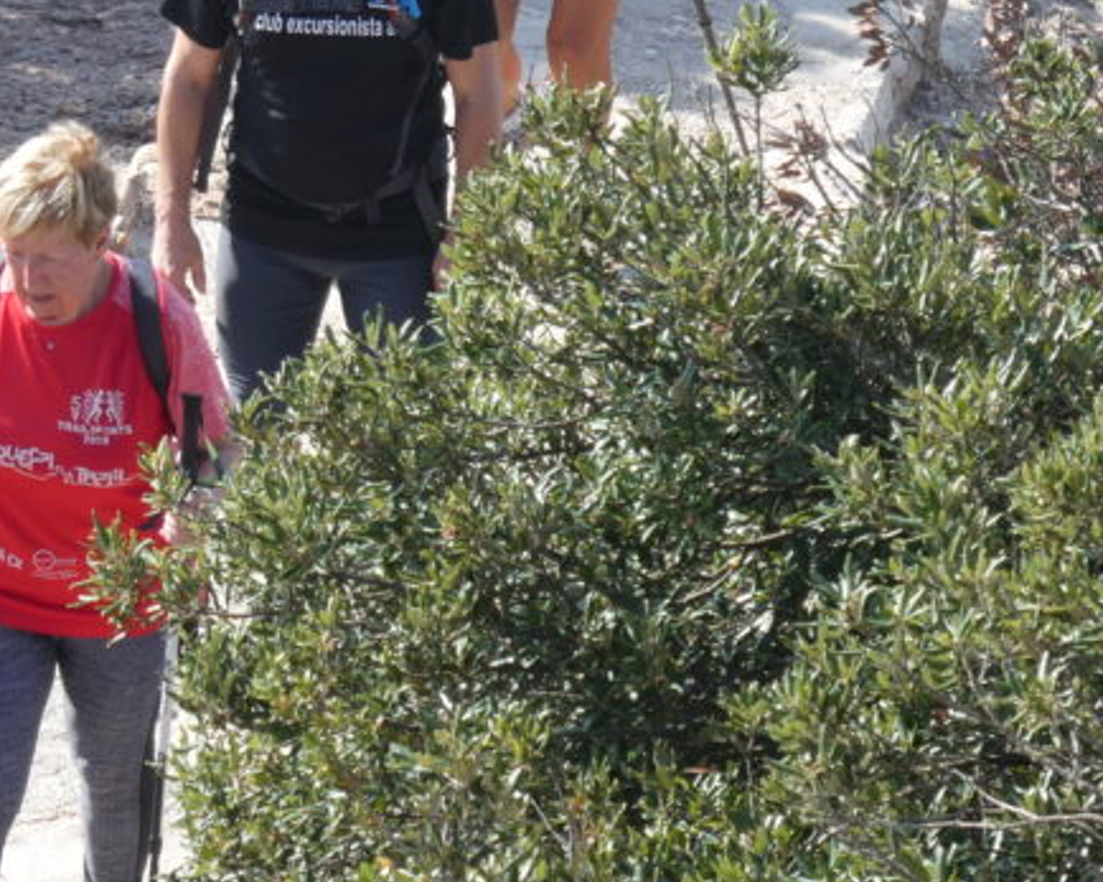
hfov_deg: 3.6
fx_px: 17363
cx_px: 97
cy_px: 102
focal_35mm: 532
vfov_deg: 2.9
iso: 80
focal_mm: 41.4
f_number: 5.6
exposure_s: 1/160
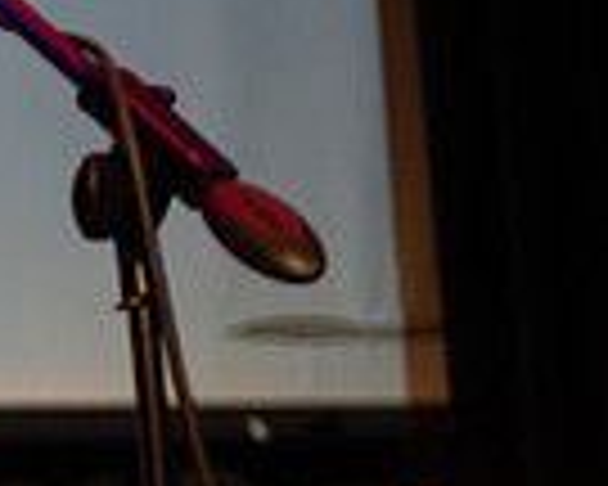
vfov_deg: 4.9
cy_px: 285
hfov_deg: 5.9
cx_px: -681
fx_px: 5740
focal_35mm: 319
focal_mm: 70
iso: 1600
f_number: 2.8
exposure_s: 1/125
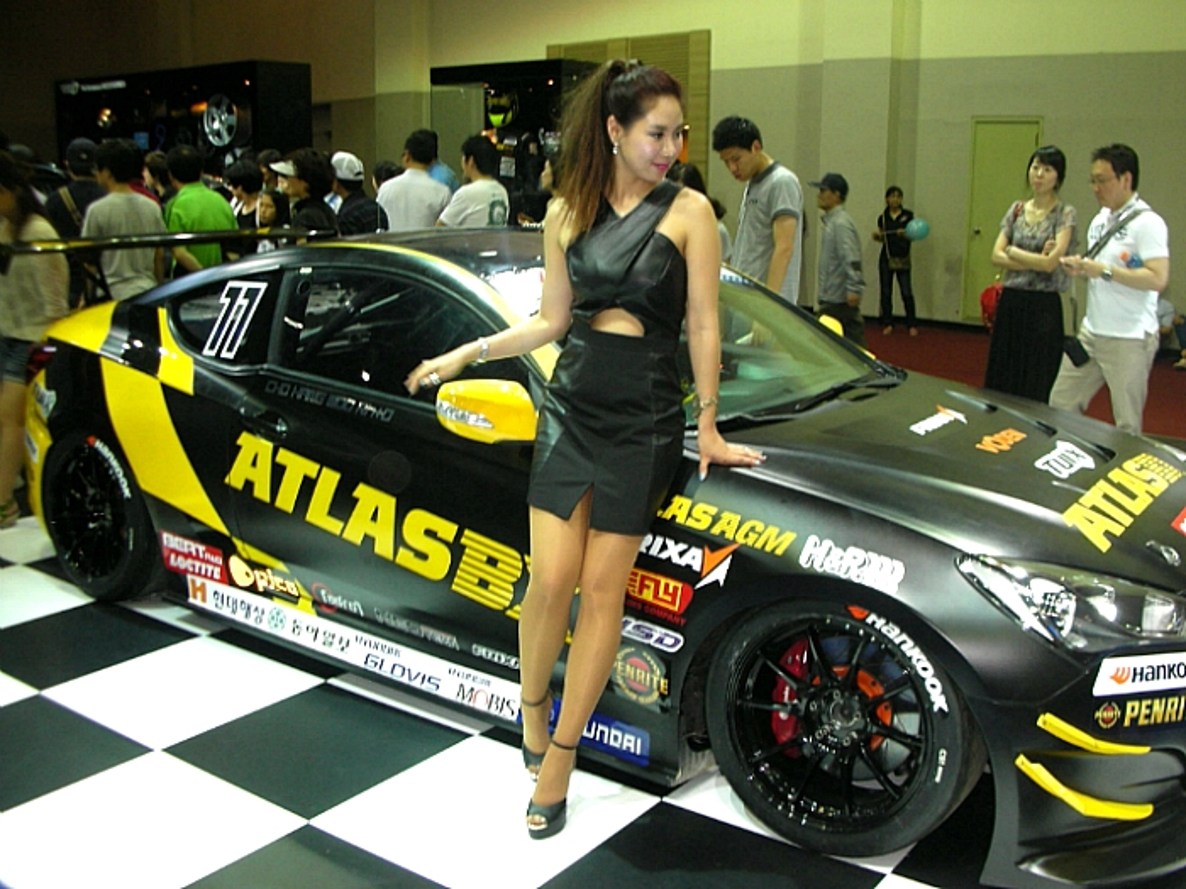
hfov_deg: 52.6
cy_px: 444
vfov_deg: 40.7
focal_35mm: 35
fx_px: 1199
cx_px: 593
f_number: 3
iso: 127
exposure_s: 1/30
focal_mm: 5.8
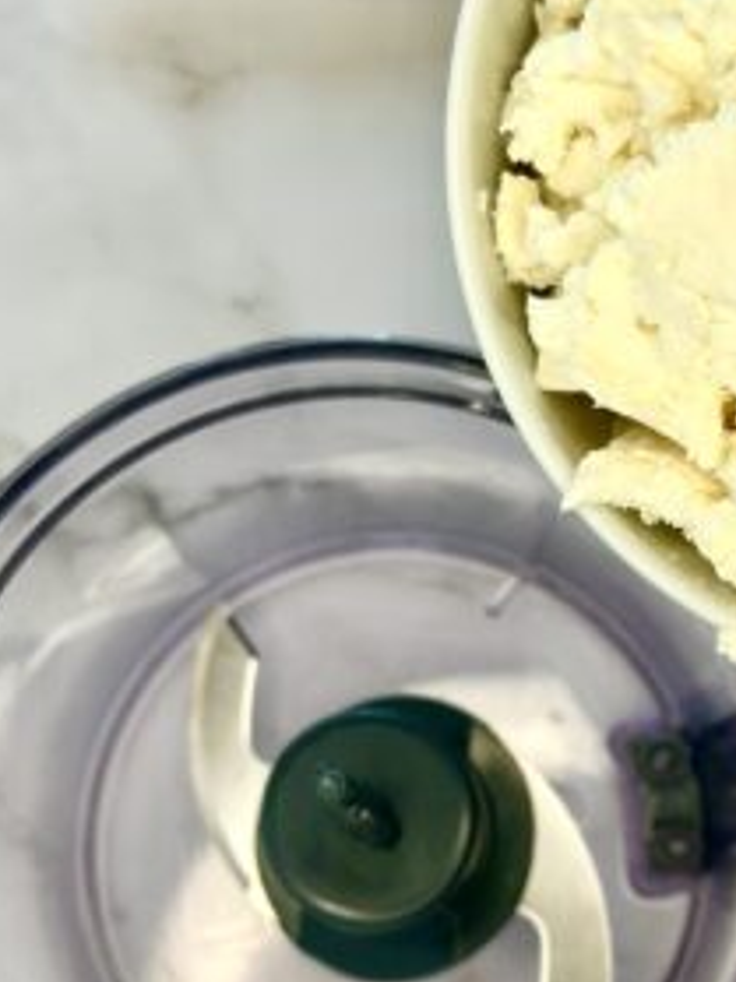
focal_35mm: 86
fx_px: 2440
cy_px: 641
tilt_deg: -80.8
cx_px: 470
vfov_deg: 22.7
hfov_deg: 17.1
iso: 80
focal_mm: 6.86
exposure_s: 1/499
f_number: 1.78
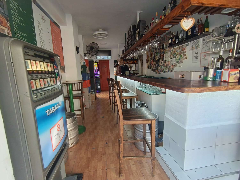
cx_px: 120
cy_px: 90
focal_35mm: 17
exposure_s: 1/50
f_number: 2.2
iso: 297
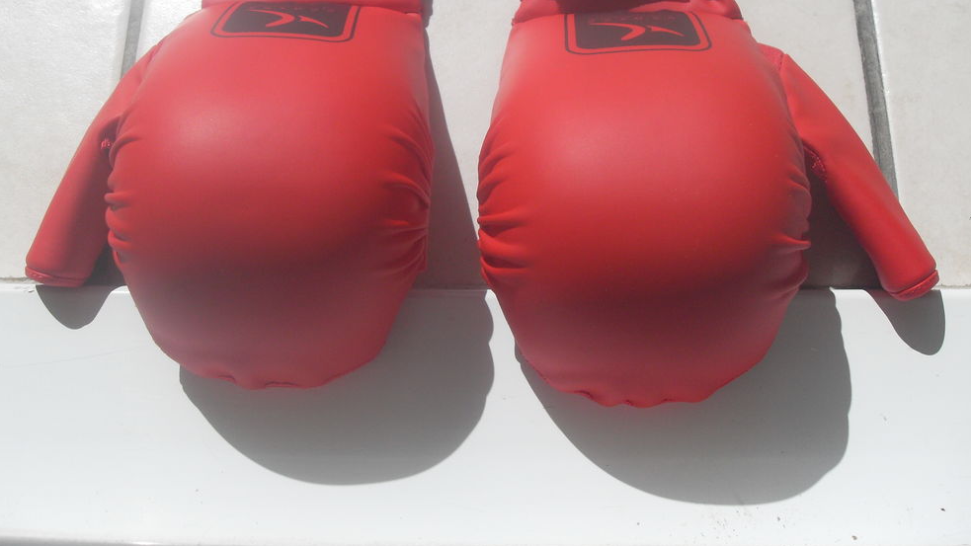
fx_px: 1056
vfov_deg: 28.8
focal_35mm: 41
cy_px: 180
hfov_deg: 49.4
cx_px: 491
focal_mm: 6.3
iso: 80
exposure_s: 1/250
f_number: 8.9
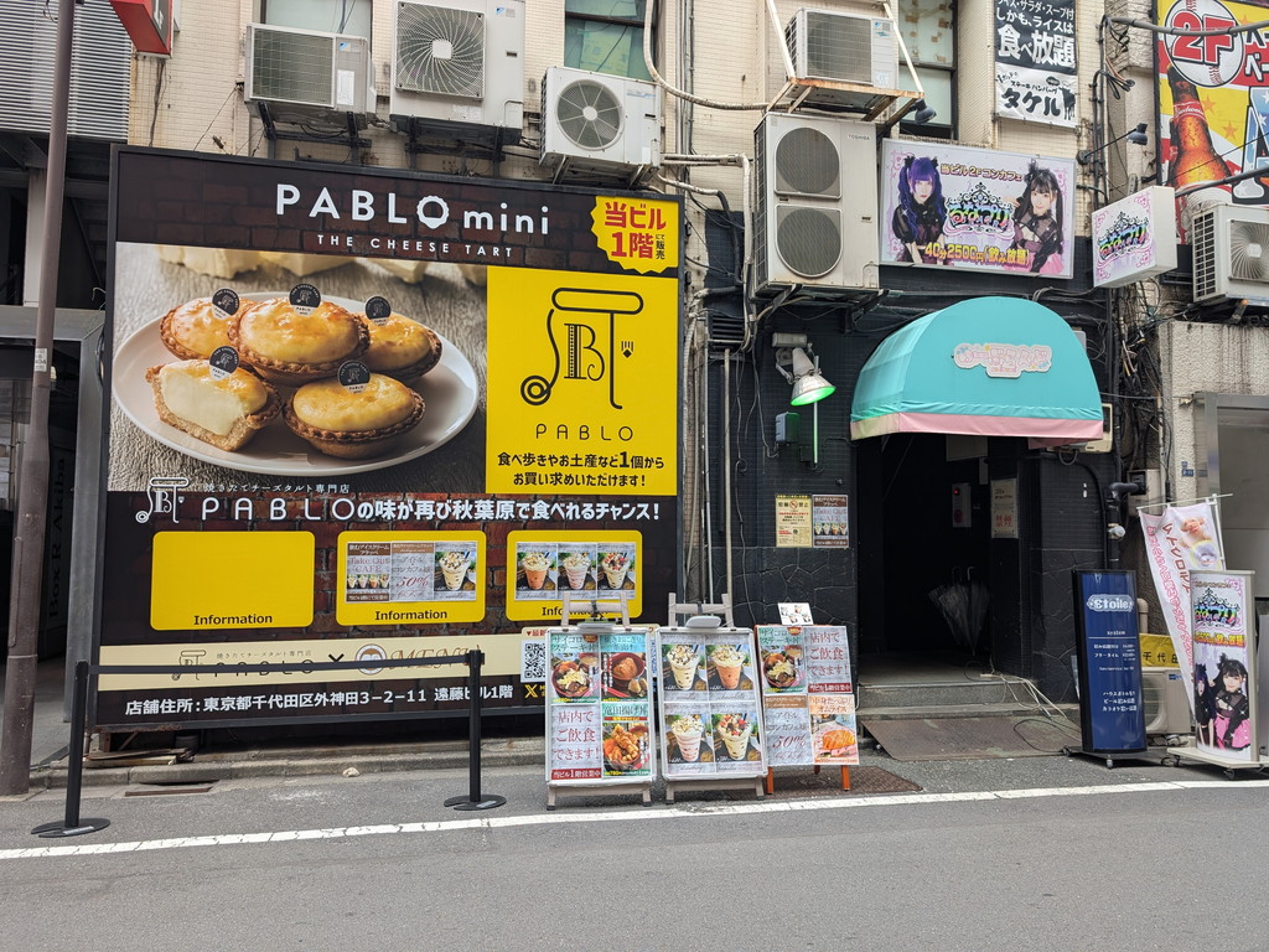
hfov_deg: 71.6
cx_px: 634
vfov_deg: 56.8
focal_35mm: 24
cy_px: 476
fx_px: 880
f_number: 1.68
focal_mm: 6.9
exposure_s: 1/171
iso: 28
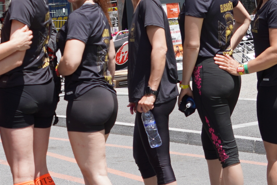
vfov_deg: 12.7
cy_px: -23
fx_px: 816
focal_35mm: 106
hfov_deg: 19.0
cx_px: 33
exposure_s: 1/500
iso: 100
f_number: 4.5
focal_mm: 29
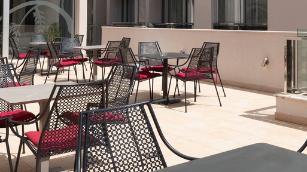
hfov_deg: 39.2
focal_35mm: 51
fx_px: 415
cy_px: -13
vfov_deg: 22.3
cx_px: 241
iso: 100
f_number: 5.6
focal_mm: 10
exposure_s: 1/1000
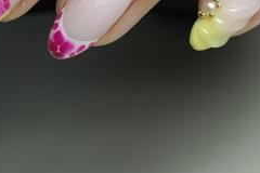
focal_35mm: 125
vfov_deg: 10.8
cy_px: -14
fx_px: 903
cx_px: 72
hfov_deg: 16.3
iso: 52
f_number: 1.7
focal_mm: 5.24
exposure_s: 1/513
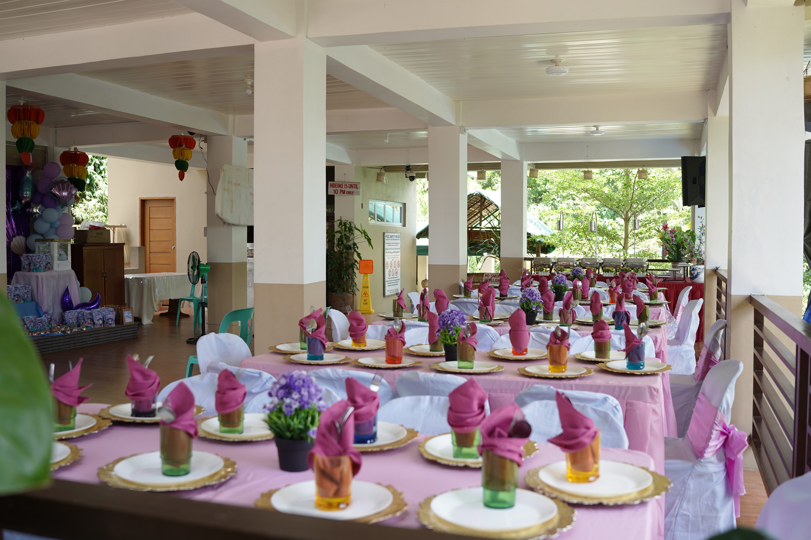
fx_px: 788
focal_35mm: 35
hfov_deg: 54.4
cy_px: 270
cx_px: 406
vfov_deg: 37.9
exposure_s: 1/160
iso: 200
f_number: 3.5
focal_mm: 35
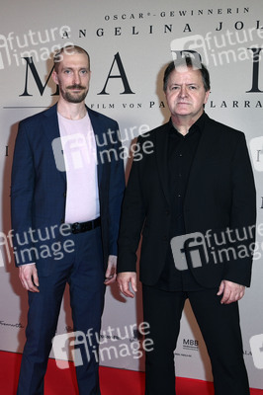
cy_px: 198
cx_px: 132
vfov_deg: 58.8
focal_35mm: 32
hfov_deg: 41.0
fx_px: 351
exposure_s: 1/200
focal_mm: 32
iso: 800
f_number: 5.6
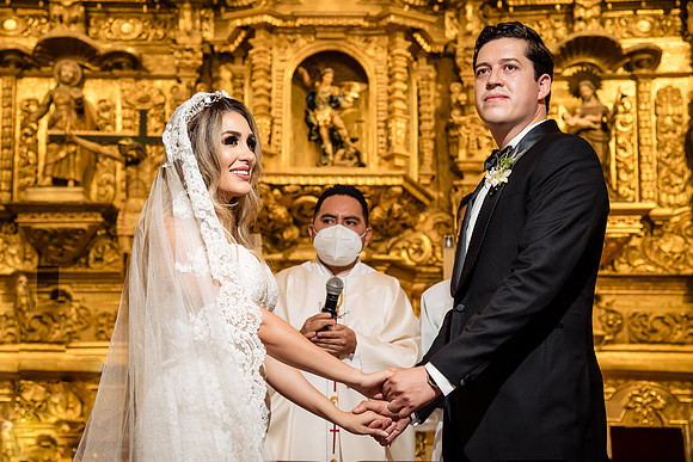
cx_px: 336
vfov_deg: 18.7
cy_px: 219
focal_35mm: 73
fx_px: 1402
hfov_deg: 27.8
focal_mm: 66
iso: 2000
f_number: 5.6
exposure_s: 1/80
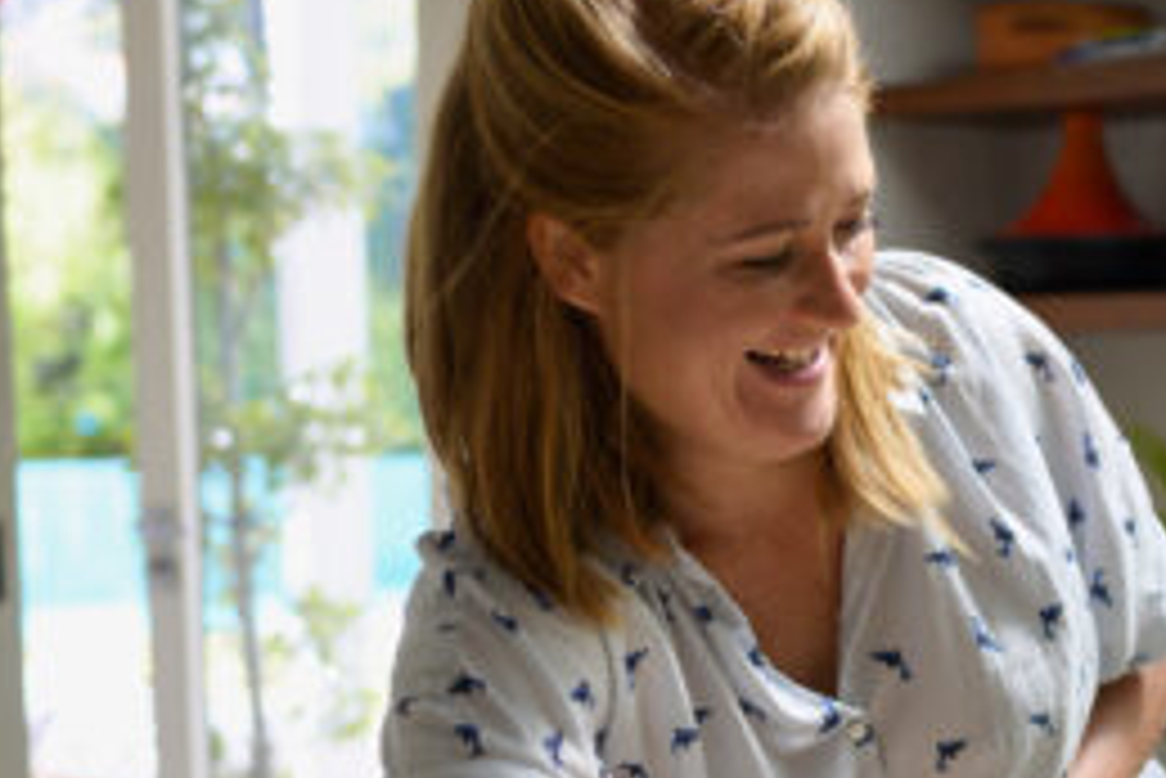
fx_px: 3046
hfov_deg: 21.0
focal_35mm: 94
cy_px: 760
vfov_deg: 14.4
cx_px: 1157
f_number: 2.5
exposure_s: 1/800
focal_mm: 35
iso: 400
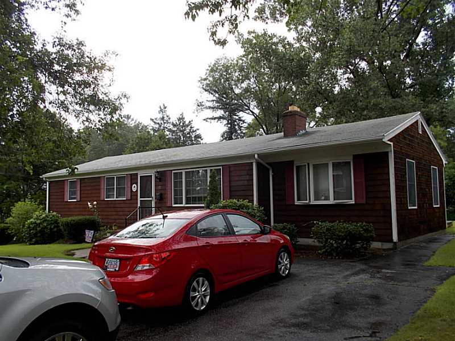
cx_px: 228
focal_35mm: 29
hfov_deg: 61.7
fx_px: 381
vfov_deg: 48.2
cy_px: 170
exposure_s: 1/125
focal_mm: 4.1
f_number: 3.3
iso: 80
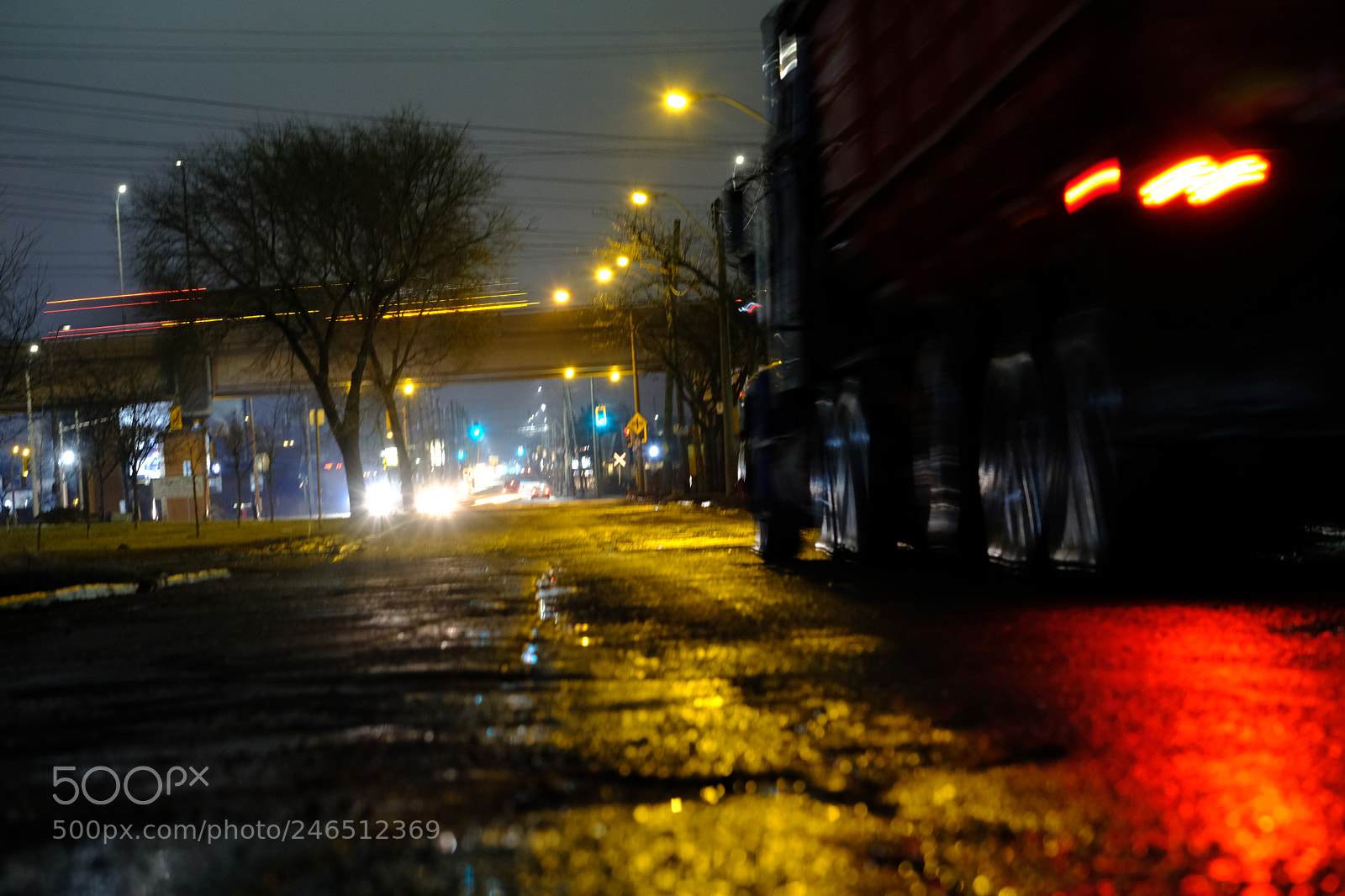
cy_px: 448
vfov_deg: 11.4
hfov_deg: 17.1
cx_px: 672
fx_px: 4482
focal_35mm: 120
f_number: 5.6
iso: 1600
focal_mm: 80
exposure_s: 1/2
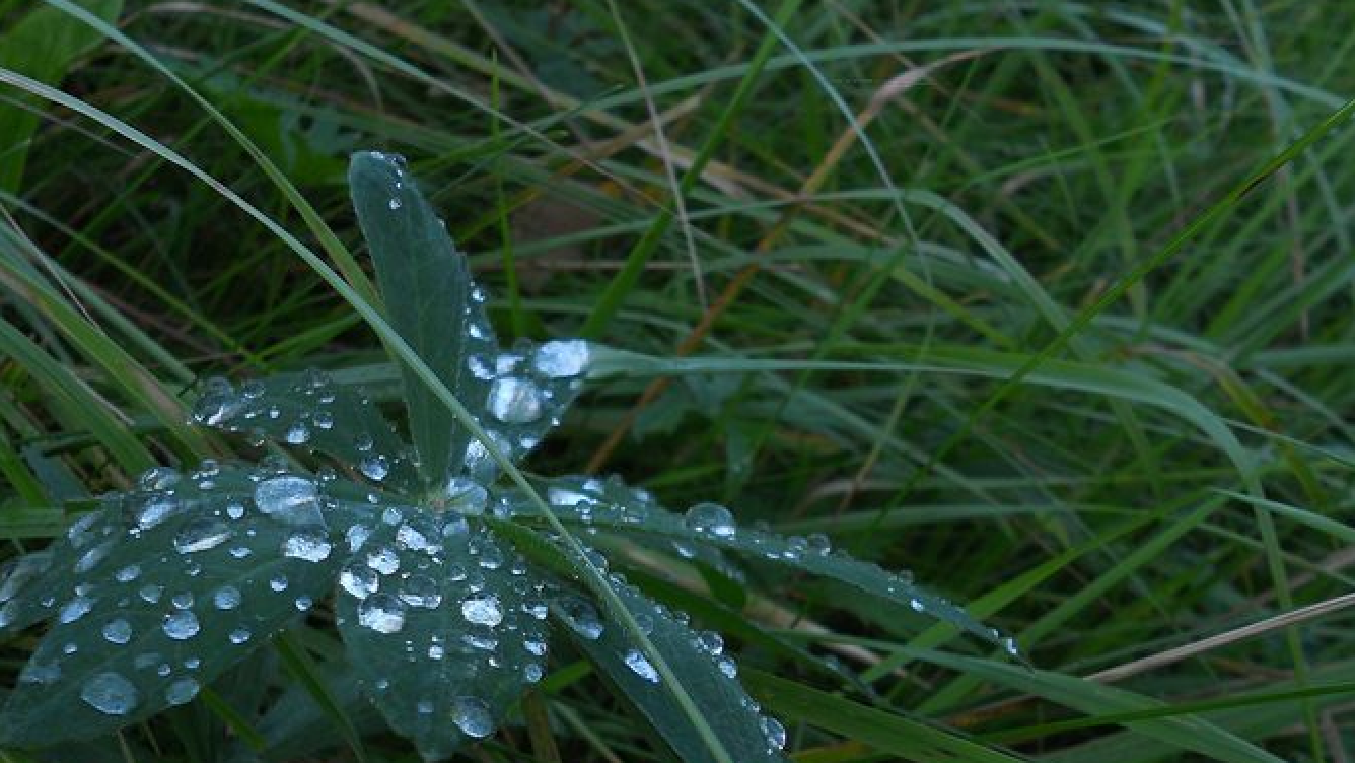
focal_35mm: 47
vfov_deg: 25.1
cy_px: 600
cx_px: 682
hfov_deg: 43.7
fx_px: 1689
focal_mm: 5.8
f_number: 3.5
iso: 80
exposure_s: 1/125
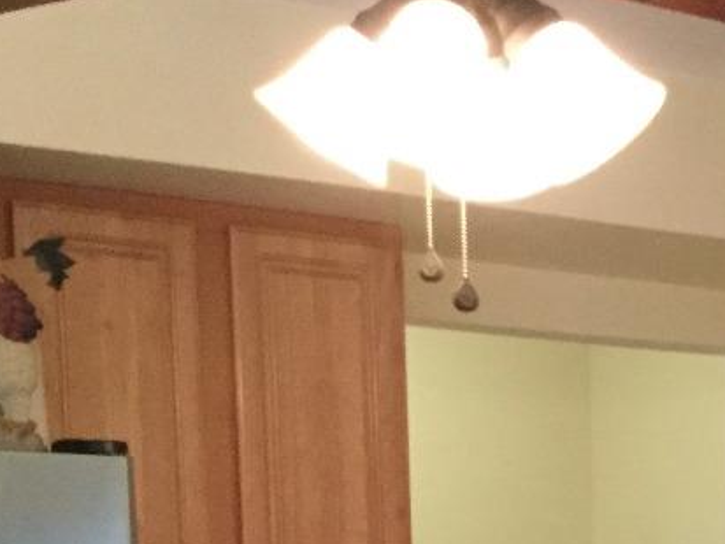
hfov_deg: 17.2
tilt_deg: -6.3
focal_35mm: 108
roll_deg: -0.2
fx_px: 2263
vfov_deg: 12.7
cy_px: 913
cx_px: 915
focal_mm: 3.3
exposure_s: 1/20
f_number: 2.4
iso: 200
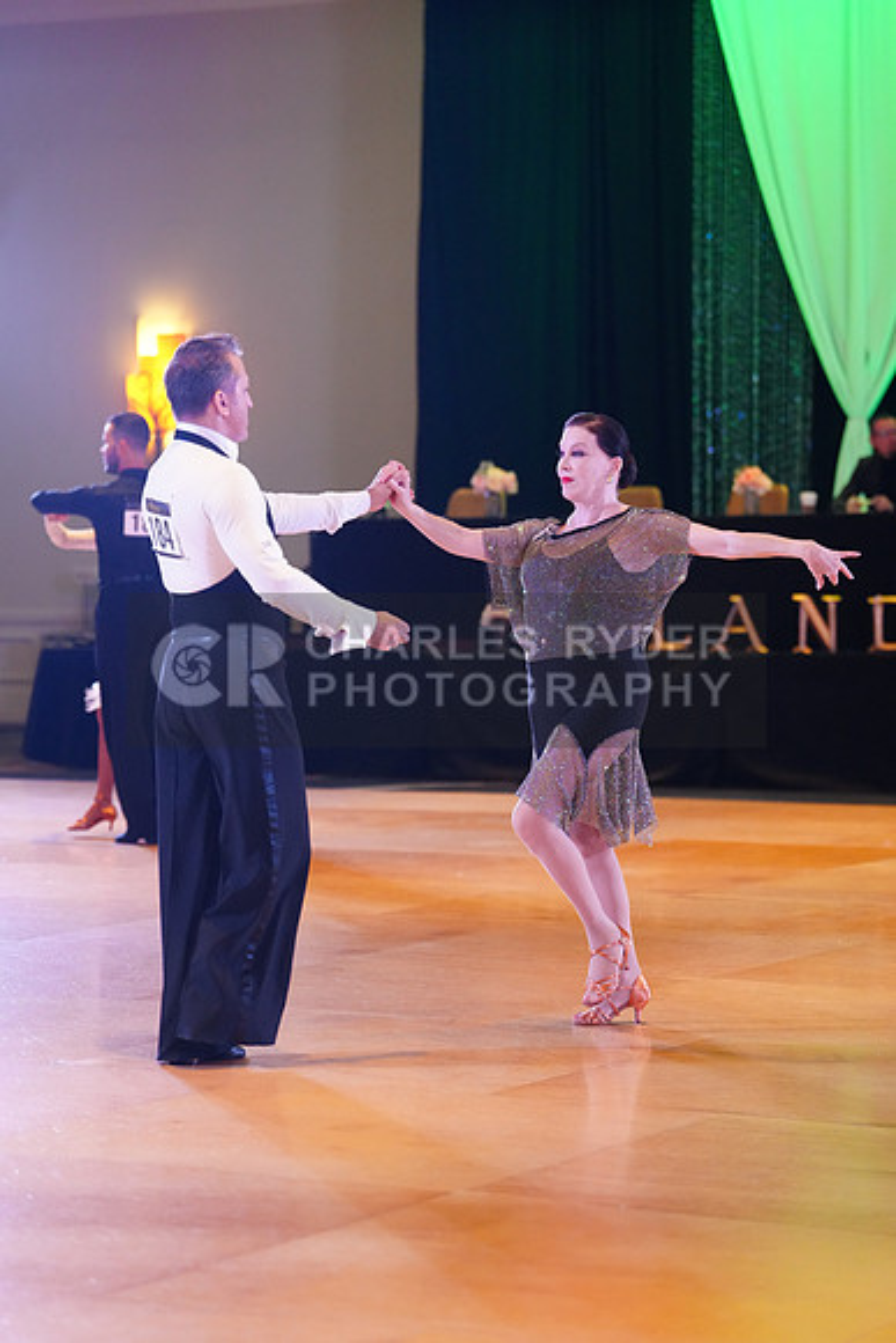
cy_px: 672
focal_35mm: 102
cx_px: 448
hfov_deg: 13.4
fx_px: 3805
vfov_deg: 20.0
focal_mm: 102
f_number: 2.8
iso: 5000
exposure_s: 1/400
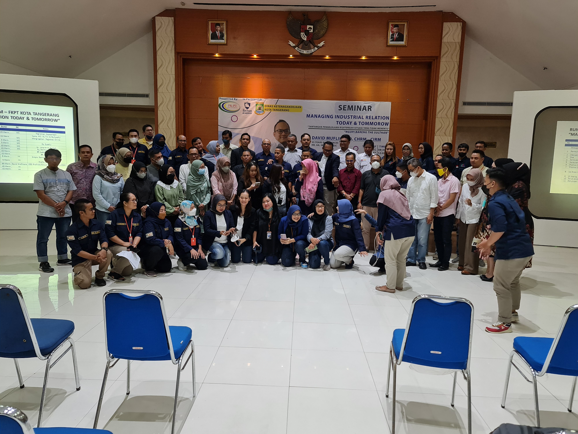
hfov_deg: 69.4
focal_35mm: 25
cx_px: 289
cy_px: 217
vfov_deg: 54.9
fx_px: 417
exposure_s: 1/100
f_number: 1.8
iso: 320
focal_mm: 7
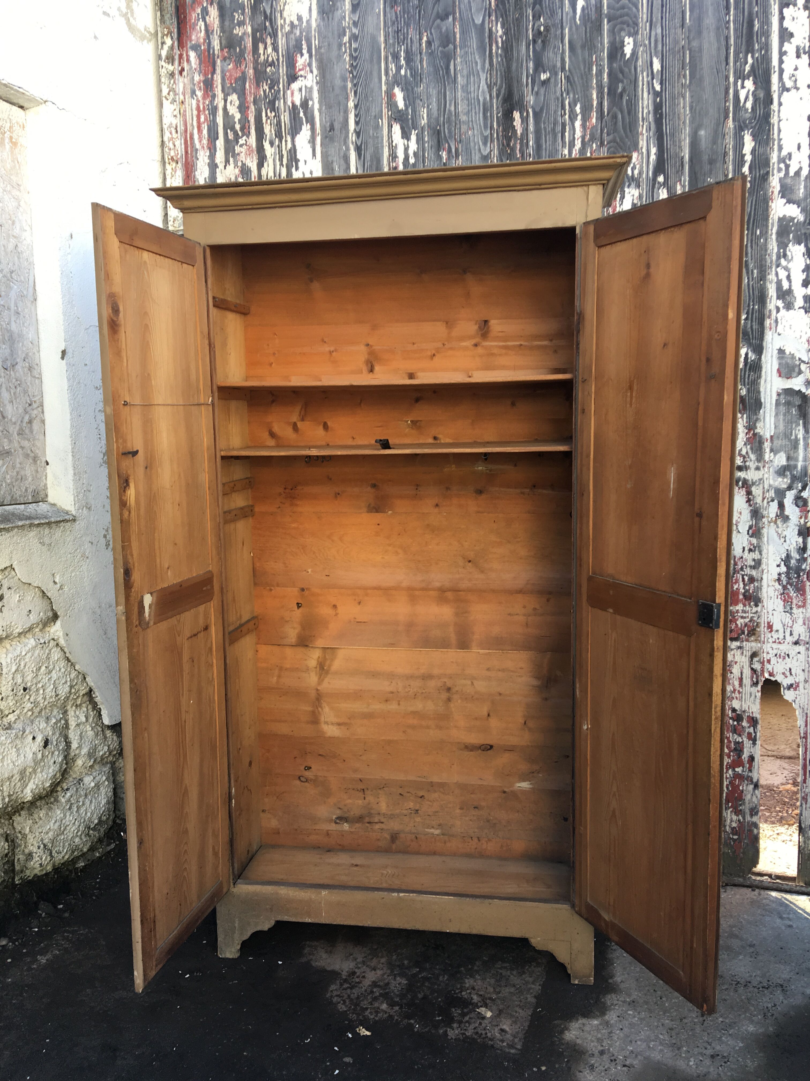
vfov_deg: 61.7
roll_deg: +0.3
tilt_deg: -6.3
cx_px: 405
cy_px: 540
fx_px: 905
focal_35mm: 29
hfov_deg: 48.2
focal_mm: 4.15
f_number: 2.2
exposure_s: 1/100
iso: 32
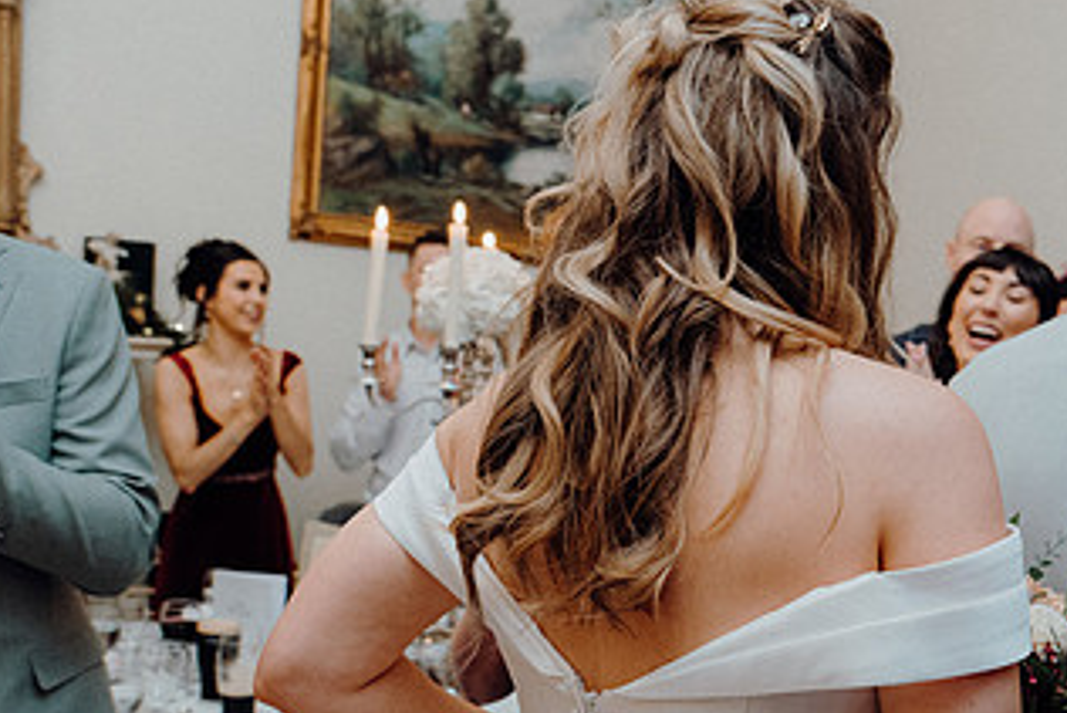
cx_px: 662
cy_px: 482
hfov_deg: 44.2
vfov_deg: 30.3
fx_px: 1305
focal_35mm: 44
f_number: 3.5
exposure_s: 1/160
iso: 2500
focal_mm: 24
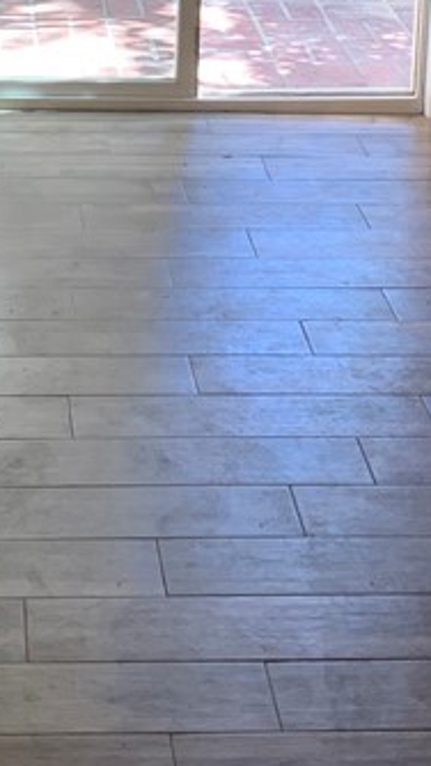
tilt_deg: -11.8
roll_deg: +0.3
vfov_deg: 20.9
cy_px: -89
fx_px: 1970
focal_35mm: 97
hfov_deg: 12.4
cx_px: 23
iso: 64
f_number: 1.8
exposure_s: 1/120
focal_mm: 3
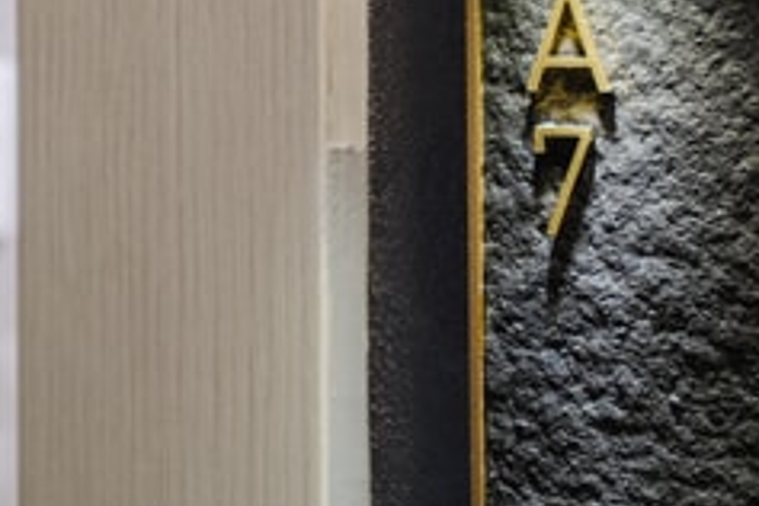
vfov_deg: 17.7
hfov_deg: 26.6
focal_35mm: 76
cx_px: 317
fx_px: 1602
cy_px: 59
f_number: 4
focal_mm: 24
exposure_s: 1/10
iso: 320
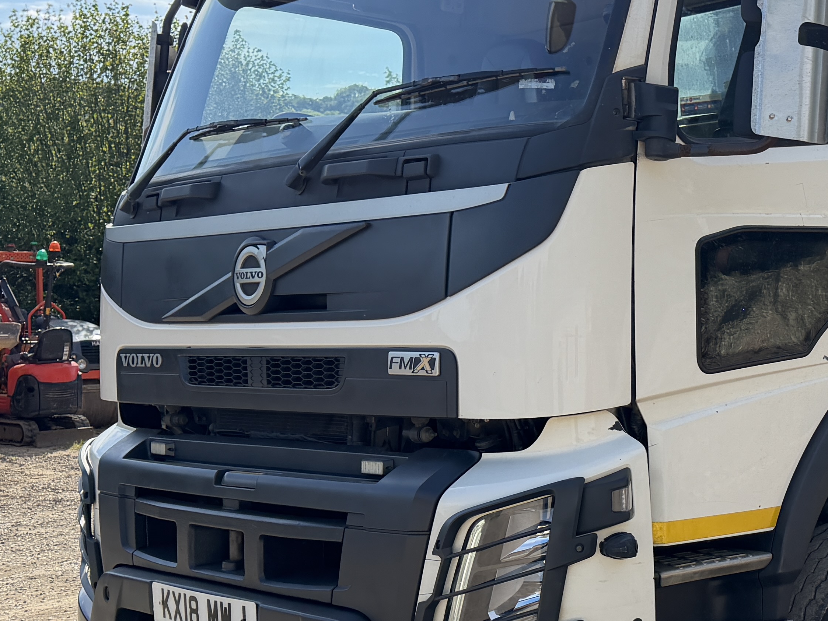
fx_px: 1459
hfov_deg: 30.1
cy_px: 346
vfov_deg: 24.0
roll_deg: +0.0
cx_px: 770
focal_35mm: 61
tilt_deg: -3.1
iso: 100
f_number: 1.78
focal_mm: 6.76
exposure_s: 1/3953
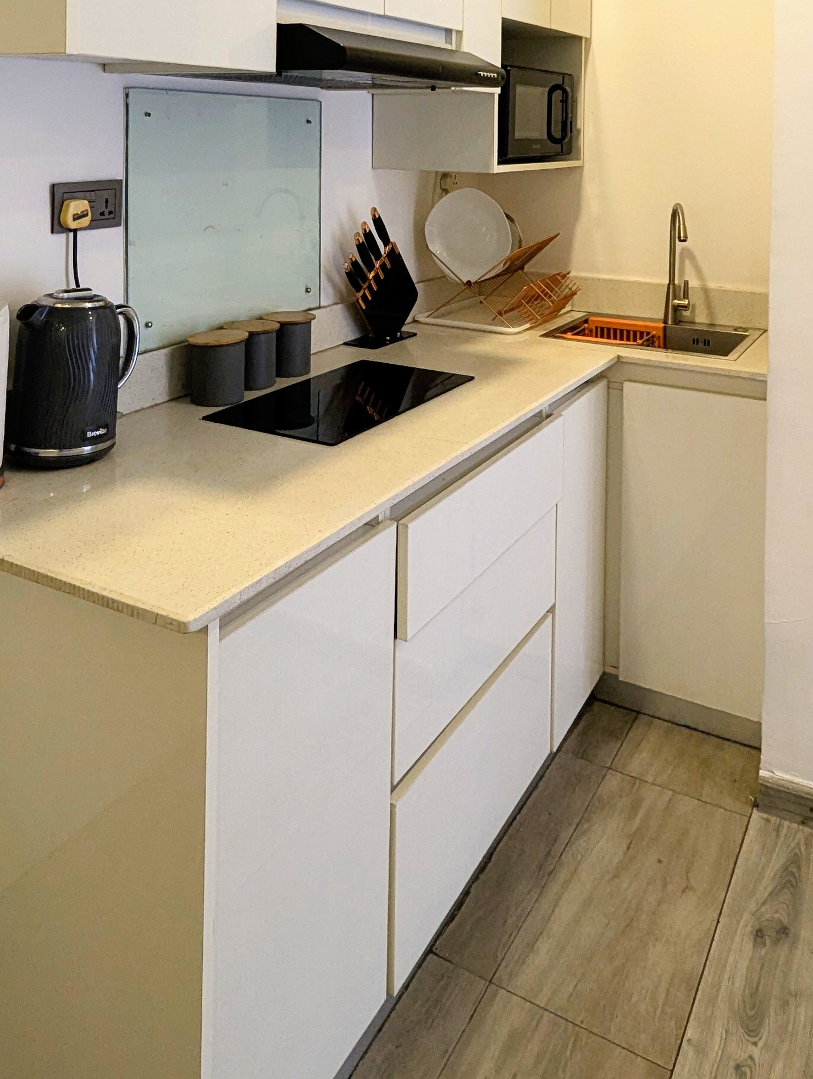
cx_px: 449
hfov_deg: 51.4
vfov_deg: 57.5
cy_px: 139
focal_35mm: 27
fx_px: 843
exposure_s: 1/23.8
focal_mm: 1.95
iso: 89
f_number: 2.2
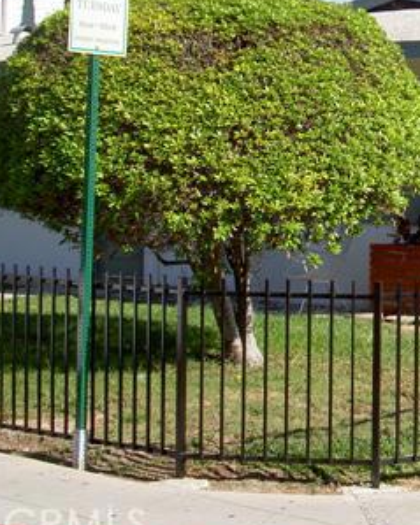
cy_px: 128
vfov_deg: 16.6
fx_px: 1788
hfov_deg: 13.2
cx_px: 459
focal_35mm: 115
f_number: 5.5
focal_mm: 11.3
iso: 100
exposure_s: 1/200
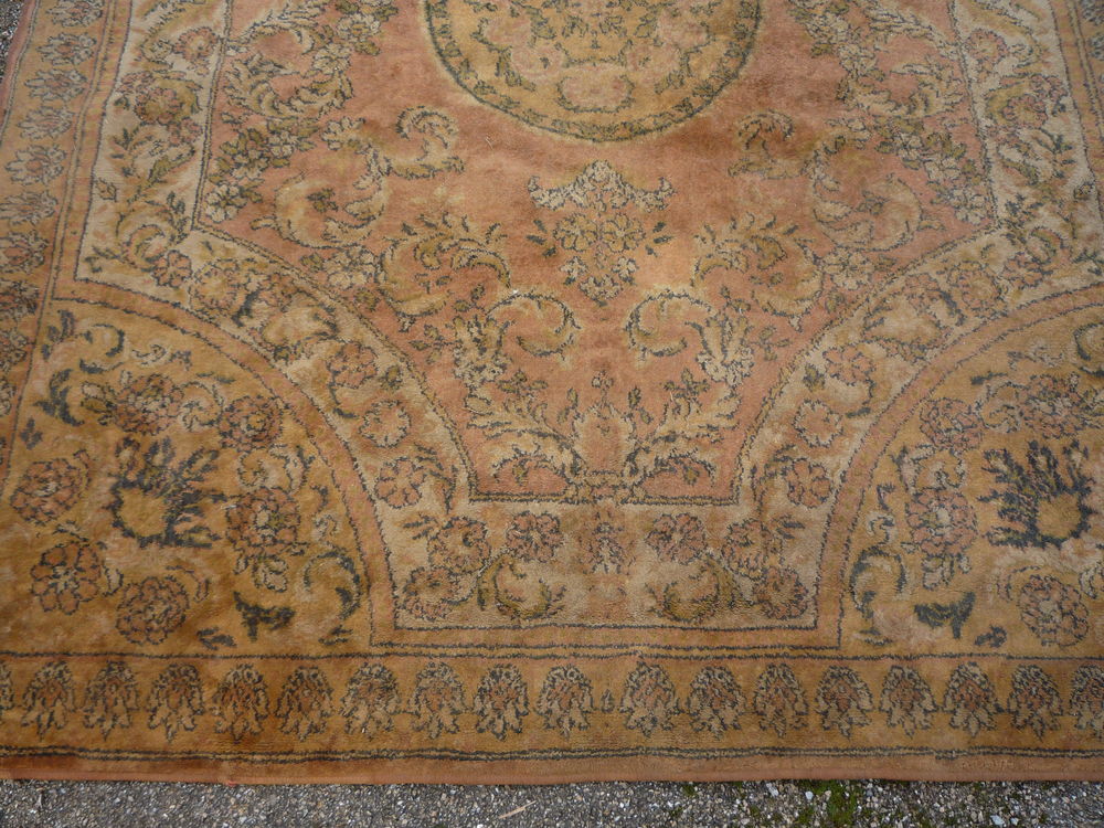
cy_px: 414
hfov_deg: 60.0
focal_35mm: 30
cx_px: 552
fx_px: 957
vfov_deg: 46.8
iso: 100
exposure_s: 1/100
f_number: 4
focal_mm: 5.2
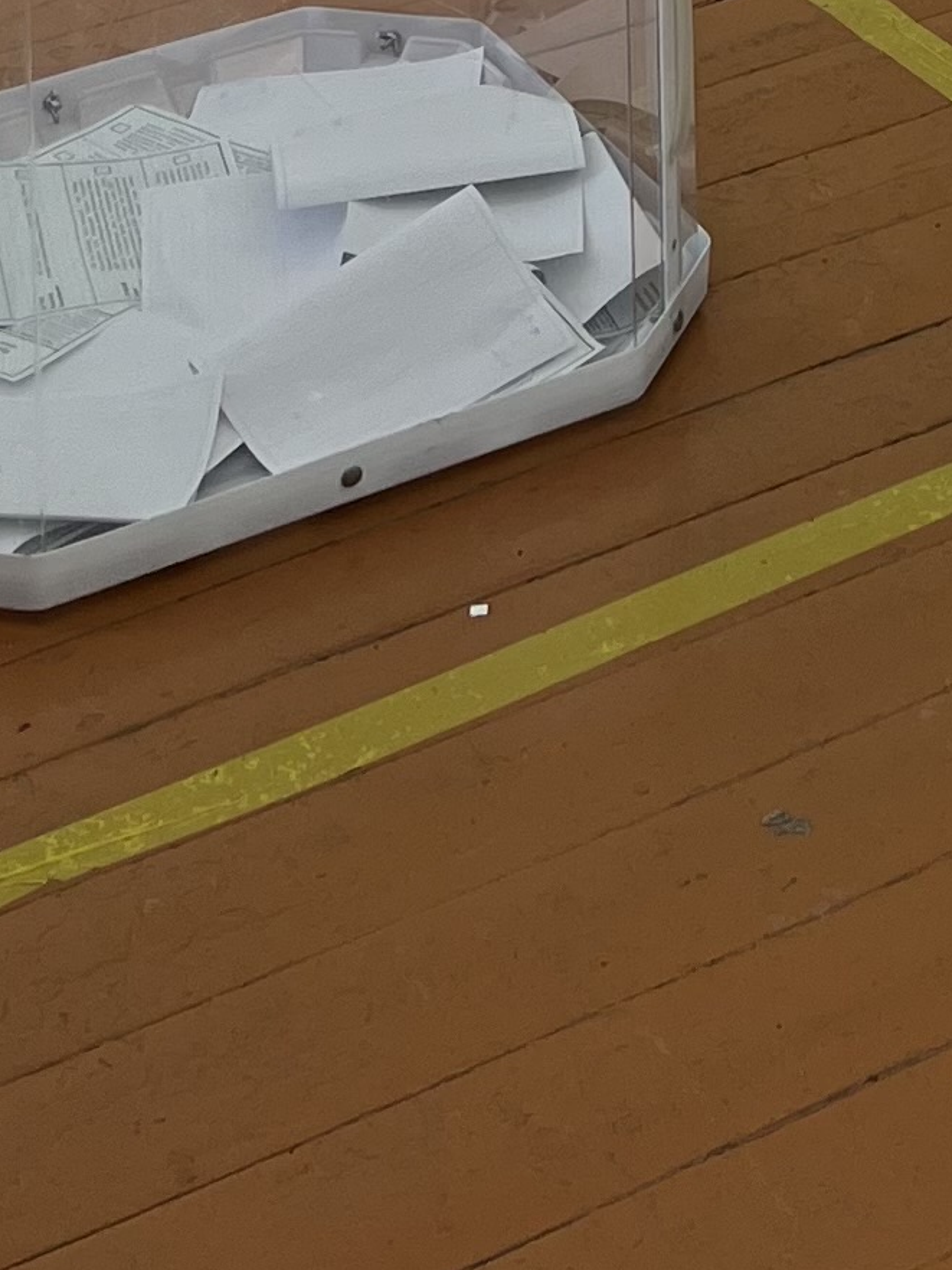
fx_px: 4363
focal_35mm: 119
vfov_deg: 13.4
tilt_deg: -5.8
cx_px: 1361
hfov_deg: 12.0
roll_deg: +0.9
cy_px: -1528
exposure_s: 1/245
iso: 40
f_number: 1.6
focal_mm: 5.1
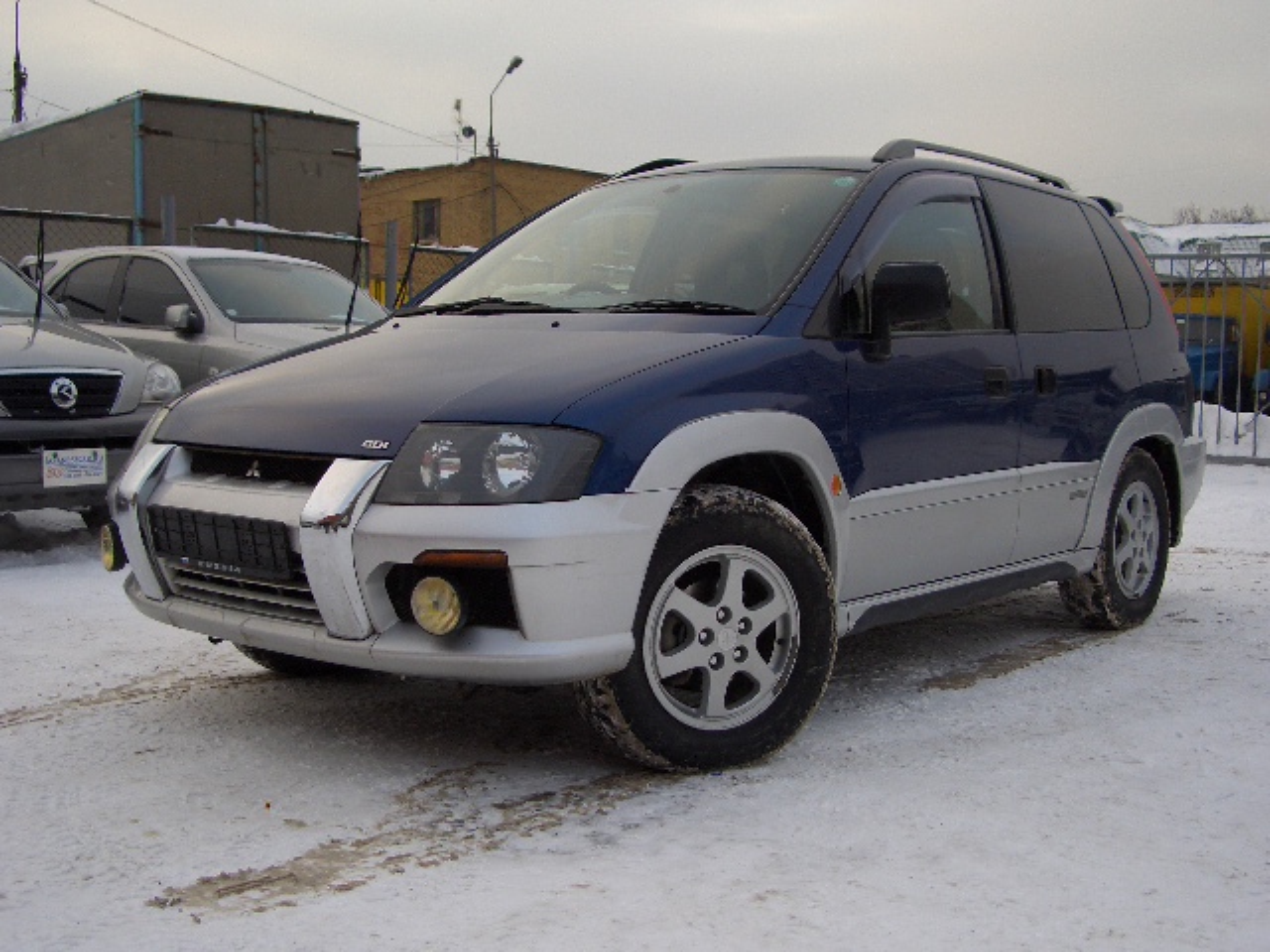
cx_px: 635
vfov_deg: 35.1
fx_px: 1504
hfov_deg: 45.8
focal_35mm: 41
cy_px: 476
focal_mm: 6.8
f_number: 2.8
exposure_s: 1/250
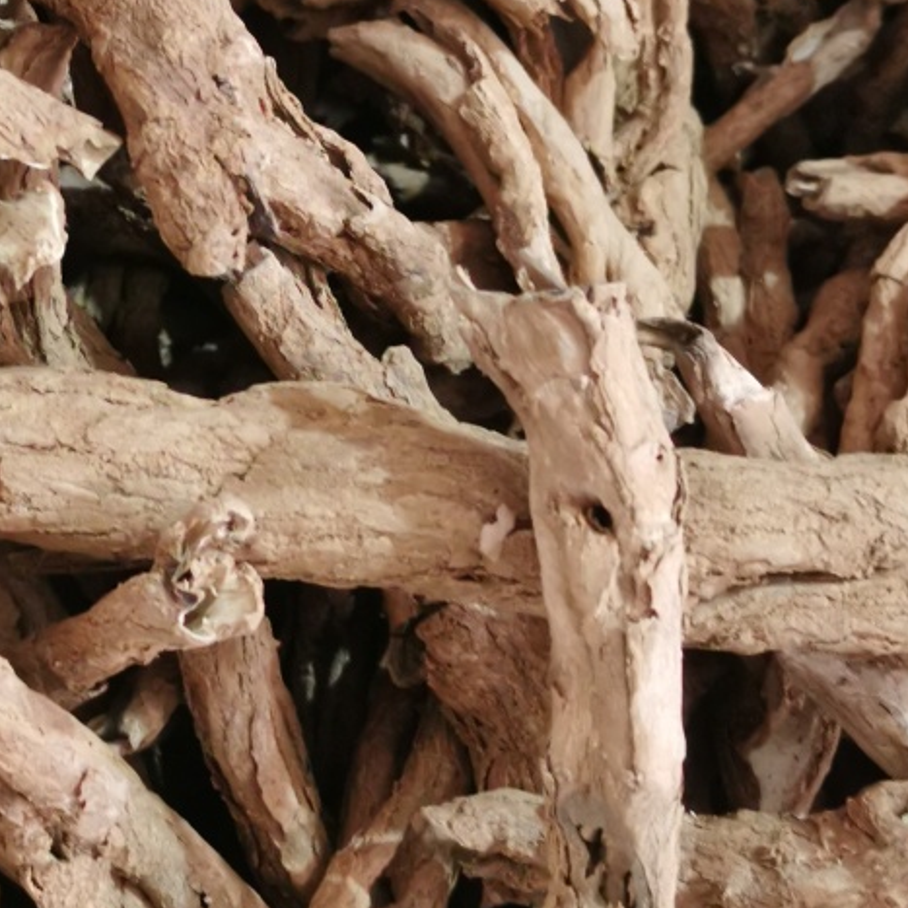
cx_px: 171
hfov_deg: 17.4
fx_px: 2938
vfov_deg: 17.5
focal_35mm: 99
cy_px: 328
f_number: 1.8
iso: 640
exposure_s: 1/25
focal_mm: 5.58
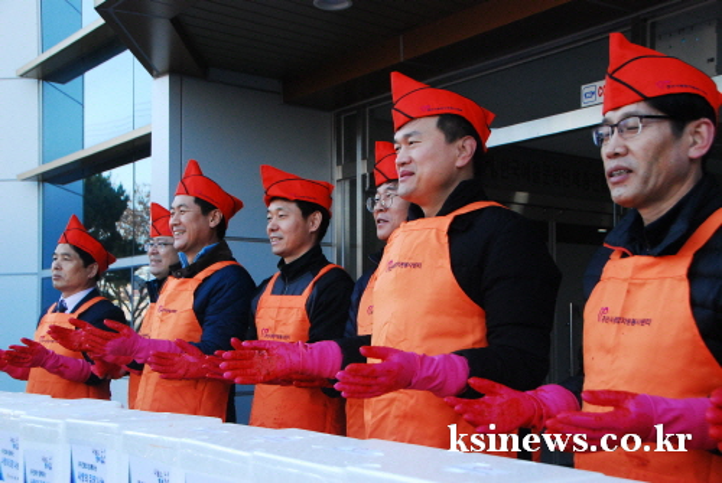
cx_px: 361
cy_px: 242
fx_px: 964
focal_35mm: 48
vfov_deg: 28.2
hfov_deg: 41.1
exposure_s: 1/500
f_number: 7.1
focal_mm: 32
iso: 1250
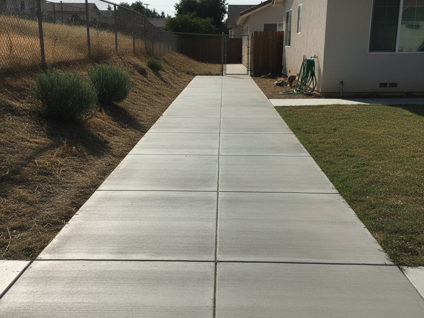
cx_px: 212
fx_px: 282
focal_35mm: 23
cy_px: 159
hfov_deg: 73.9
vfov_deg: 58.9
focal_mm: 6.4
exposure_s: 1/790
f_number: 1.8
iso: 1560
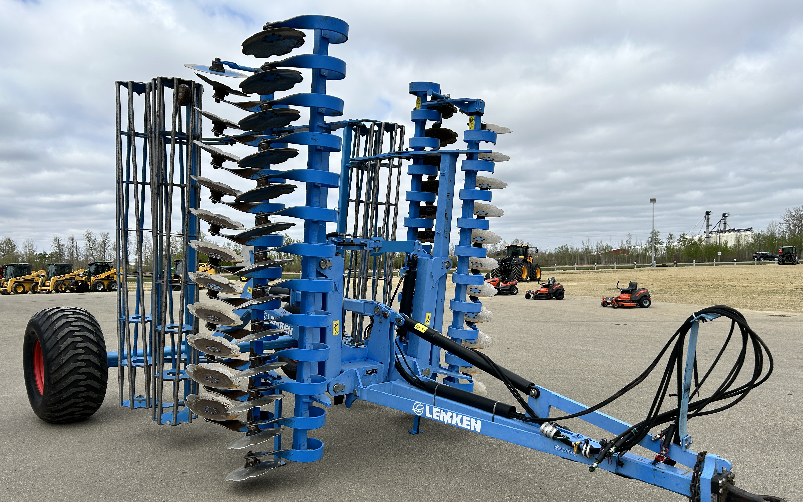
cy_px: 303
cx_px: 402
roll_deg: +1.1
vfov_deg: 44.3
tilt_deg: -2.2
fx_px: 613
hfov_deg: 66.5
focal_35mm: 28
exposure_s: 1/4630
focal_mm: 5.7
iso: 50
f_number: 1.5
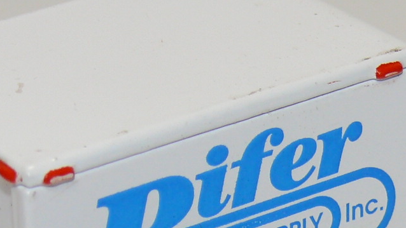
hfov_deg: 8.9
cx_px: 253
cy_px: 172
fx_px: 2616
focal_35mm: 243
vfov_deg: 5.0
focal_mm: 12.4
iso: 100
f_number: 4
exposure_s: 1/30
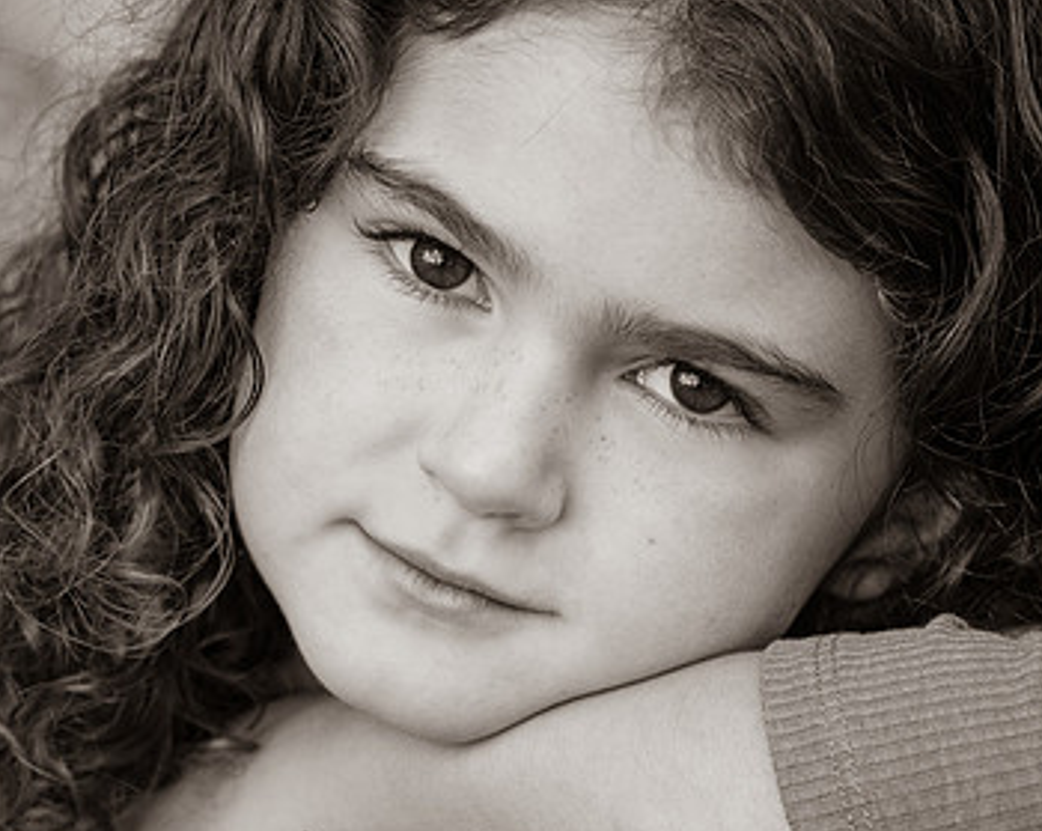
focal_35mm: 340
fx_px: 10471
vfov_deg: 4.5
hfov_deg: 5.7
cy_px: 468
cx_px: 394
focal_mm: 125
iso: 100
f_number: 3.5
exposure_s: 1/320
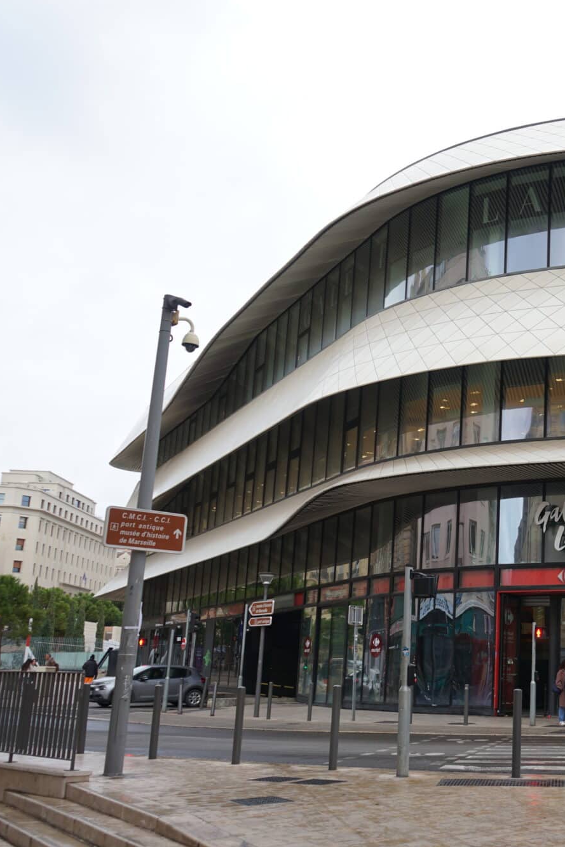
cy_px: 427
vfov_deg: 45.4
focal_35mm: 43
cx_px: 602
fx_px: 1012
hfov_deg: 28.6
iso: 100
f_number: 4.5
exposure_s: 1/125
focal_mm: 28
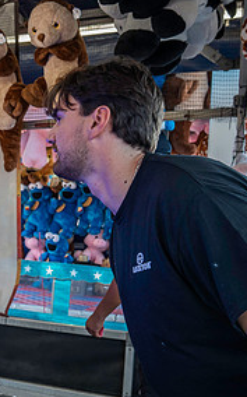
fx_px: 540
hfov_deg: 22.8
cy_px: 264
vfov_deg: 39.9
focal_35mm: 50
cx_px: -81
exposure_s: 1/200
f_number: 5.6
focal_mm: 24
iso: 1000
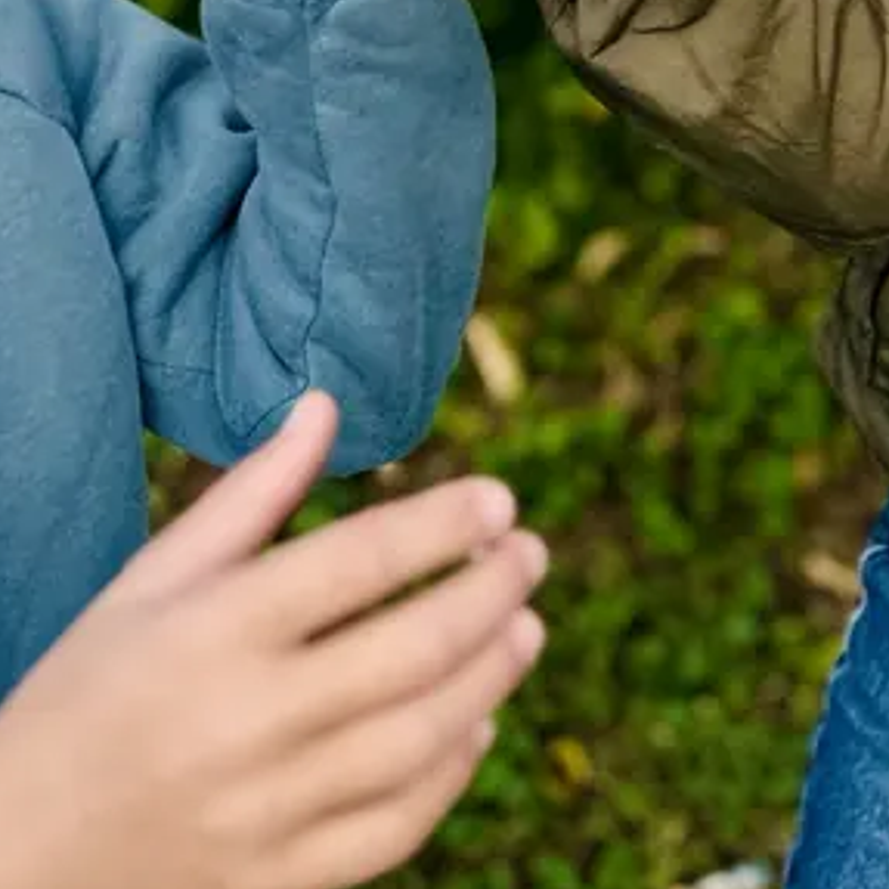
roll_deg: +0.3
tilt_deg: -9.3
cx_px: 1075
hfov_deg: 20.2
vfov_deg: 18.1
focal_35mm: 80
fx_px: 2324
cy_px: -616
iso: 50
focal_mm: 5.7
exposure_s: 1/2123
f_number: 1.5
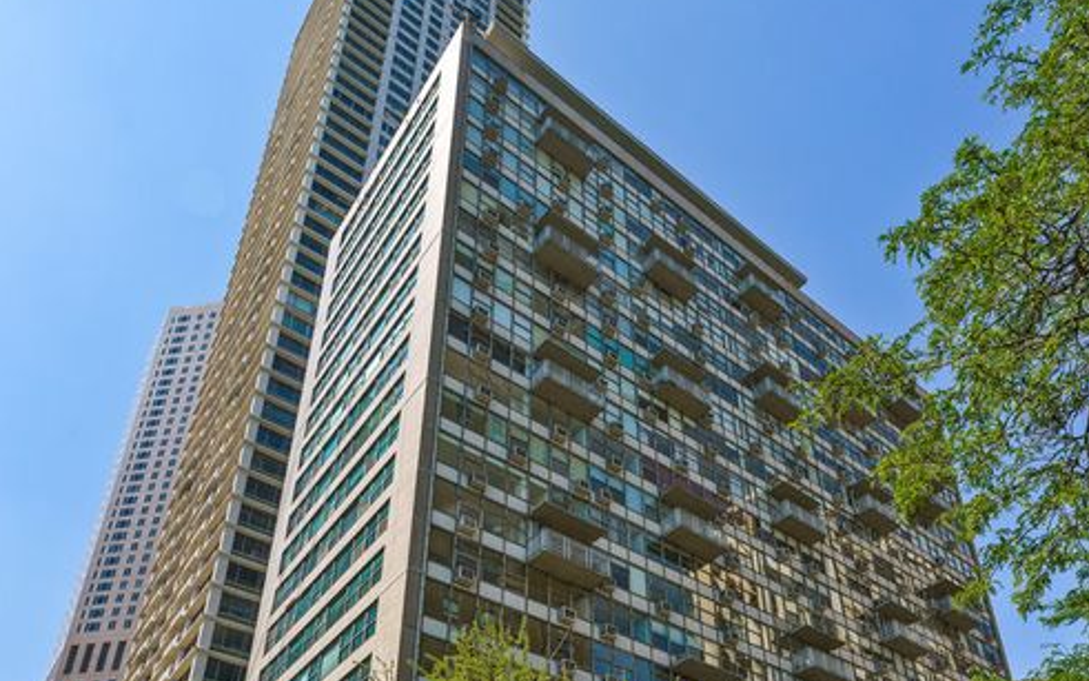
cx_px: 548
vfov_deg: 40.3
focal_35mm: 28
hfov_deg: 65.6
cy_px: 623
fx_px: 845
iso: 320
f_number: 8
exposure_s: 1/800
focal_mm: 18.3
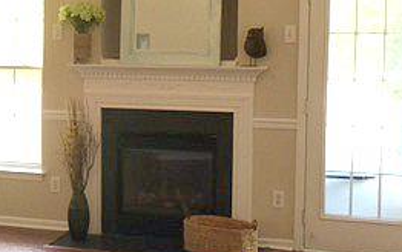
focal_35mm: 75
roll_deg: -0.8
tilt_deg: -4.4
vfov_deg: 17.4
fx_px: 822
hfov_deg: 27.1
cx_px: 94
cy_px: 97
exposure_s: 1/40
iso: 32
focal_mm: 4.15
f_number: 2.2
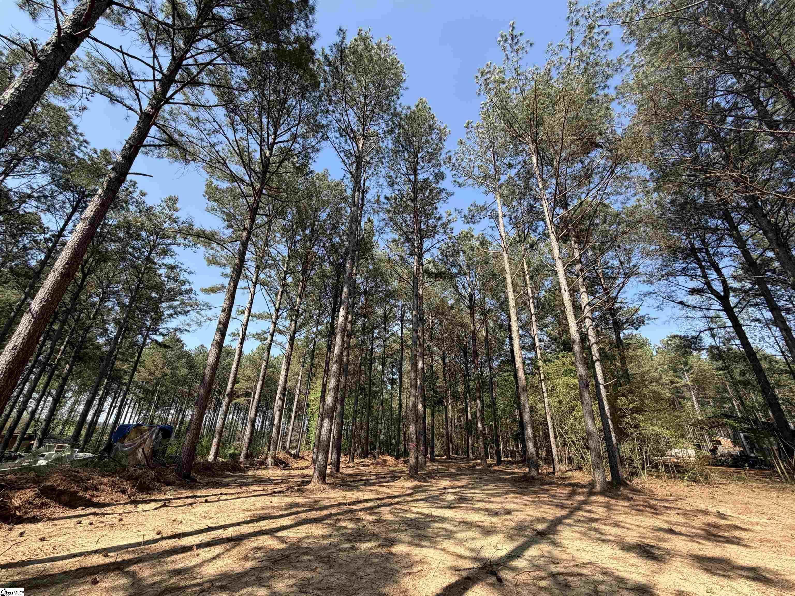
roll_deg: -2.1
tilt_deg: +23.5
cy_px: 298
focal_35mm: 14
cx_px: 398
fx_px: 322
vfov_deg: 85.7
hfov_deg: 102.1
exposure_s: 1/596
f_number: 2.2
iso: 40
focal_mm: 2.22
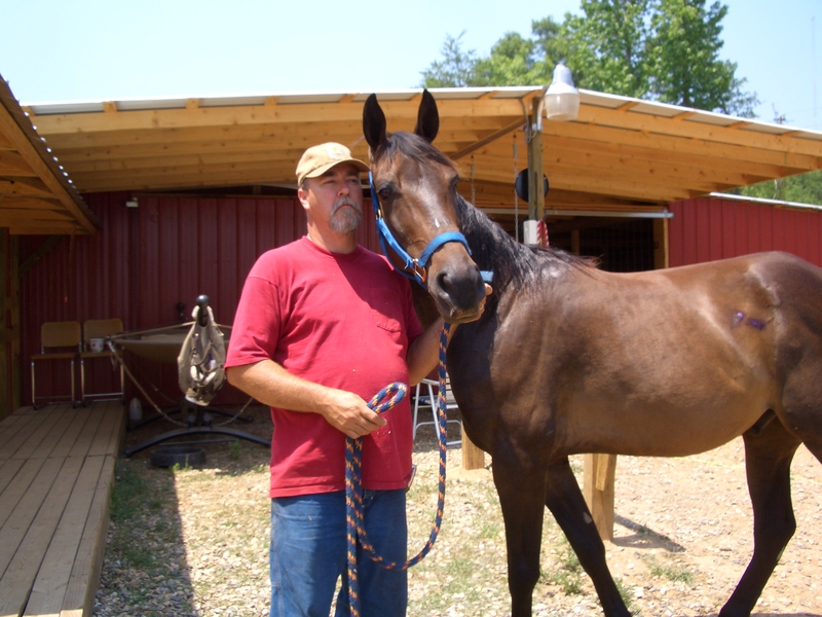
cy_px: 308
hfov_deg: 52.6
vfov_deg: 40.7
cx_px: 411
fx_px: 831
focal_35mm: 35
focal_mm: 5.8
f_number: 4.3
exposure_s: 1/200
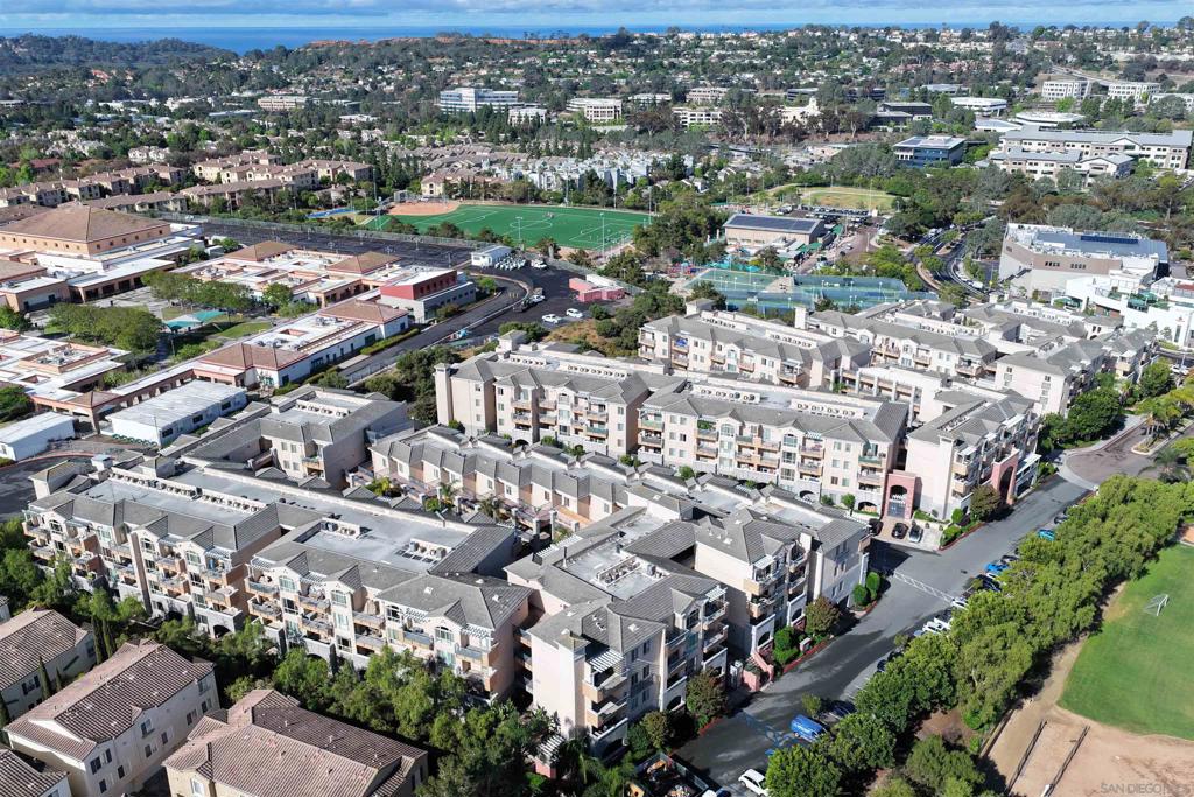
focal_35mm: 28
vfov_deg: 46.4
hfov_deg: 65.5
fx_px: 929
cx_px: 597
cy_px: 398
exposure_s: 1/2000
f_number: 2.8
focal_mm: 14.45
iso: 250
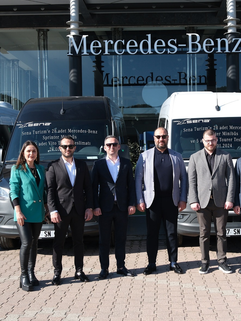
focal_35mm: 53
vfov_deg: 36.2
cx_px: 162
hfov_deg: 27.3
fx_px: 492
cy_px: 160
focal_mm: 24.2
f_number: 6.4
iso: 500
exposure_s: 1/850
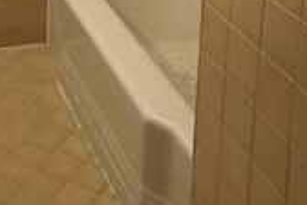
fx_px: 708
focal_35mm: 83
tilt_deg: -10.1
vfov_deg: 14.8
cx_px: 0
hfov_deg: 23.4
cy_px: -139
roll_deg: +0.7
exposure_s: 1/30
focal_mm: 3.99
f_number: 1.8
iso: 32
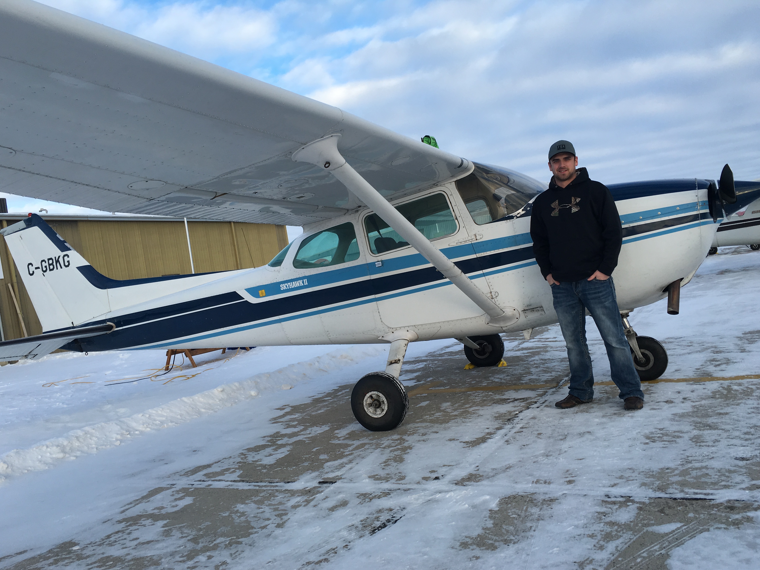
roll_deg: +8.6
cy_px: 294
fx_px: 659
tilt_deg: -0.7
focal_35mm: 30
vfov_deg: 46.8
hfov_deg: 60.0
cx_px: 385
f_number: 2.2
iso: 25
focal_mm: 4.15
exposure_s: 1/596
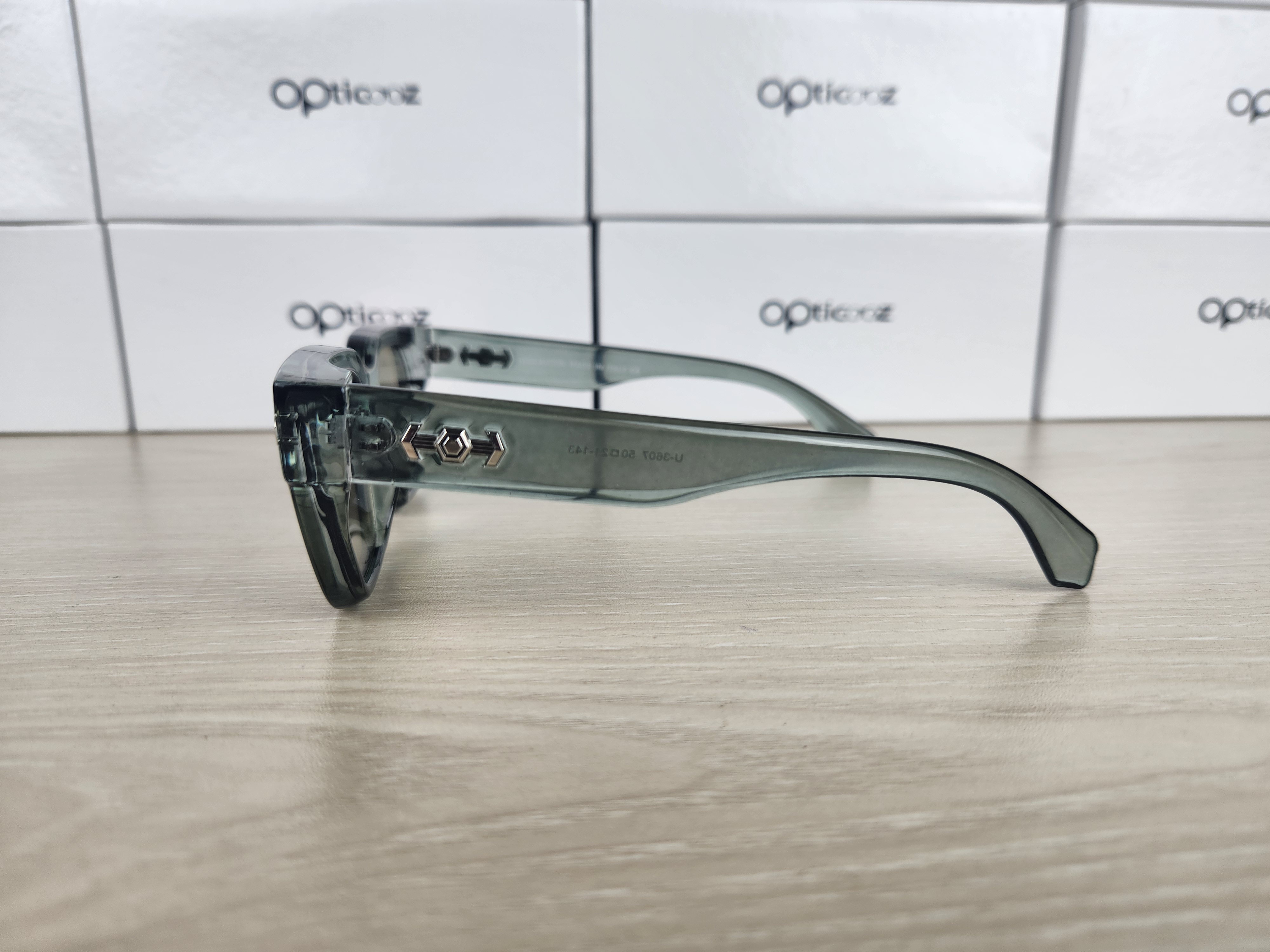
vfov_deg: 58.9
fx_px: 844
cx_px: 635
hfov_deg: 73.9
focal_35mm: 23
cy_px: 476
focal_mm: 5.4
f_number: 1.8
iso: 25
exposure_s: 1/180
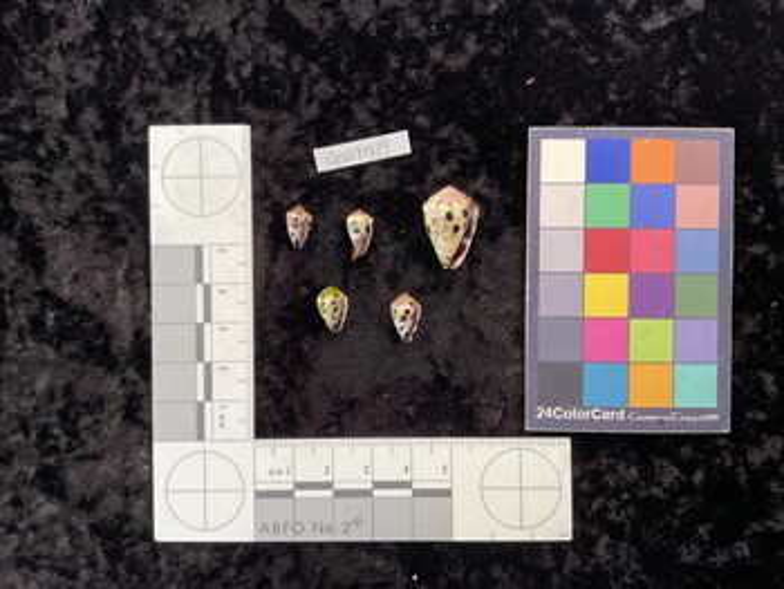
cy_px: 294
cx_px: 392
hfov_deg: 61.6
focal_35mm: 29
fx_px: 657
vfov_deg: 48.3
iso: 64
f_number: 1.8
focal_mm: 3
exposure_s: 1/50
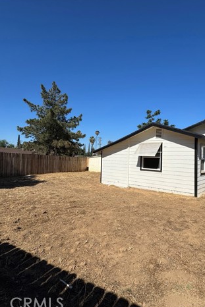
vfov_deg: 84.0
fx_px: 171
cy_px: 155
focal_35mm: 20
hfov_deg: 60.5
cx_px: 136
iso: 40
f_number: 2.2
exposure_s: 1/3906
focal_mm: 2.22
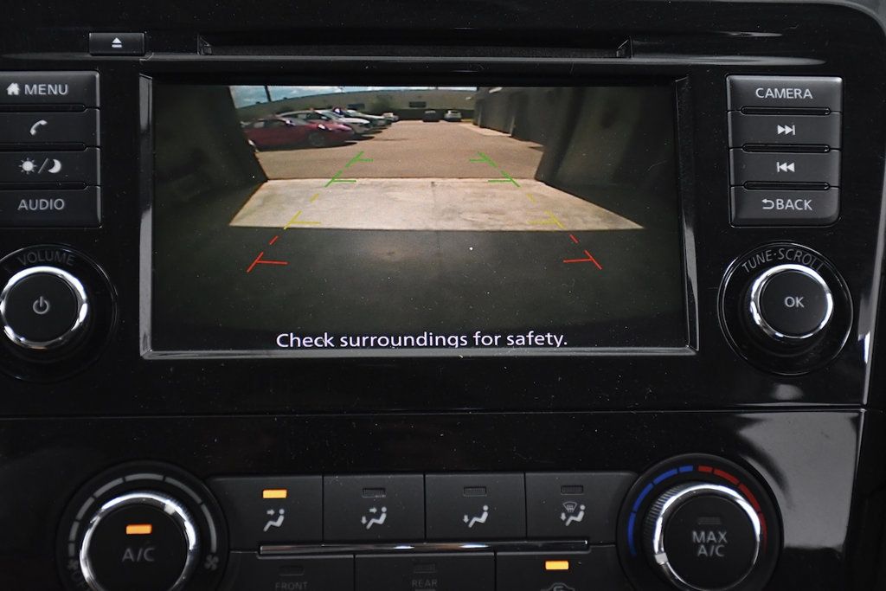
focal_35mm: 75
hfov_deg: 27.0
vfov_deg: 18.2
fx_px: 1846
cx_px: 443
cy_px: 296
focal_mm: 50
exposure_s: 1/320
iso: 2500
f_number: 4.8
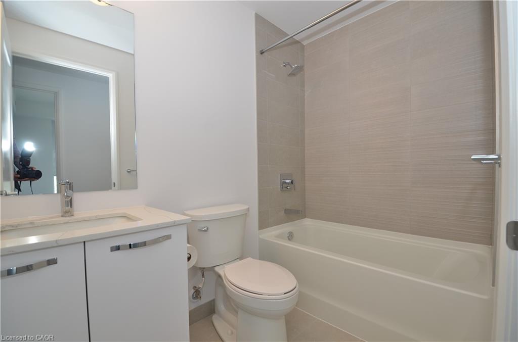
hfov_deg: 100.5
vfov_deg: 77.0
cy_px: 171
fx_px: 215
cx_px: 259
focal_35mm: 15
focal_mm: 10
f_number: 5
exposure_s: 1/60
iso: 200
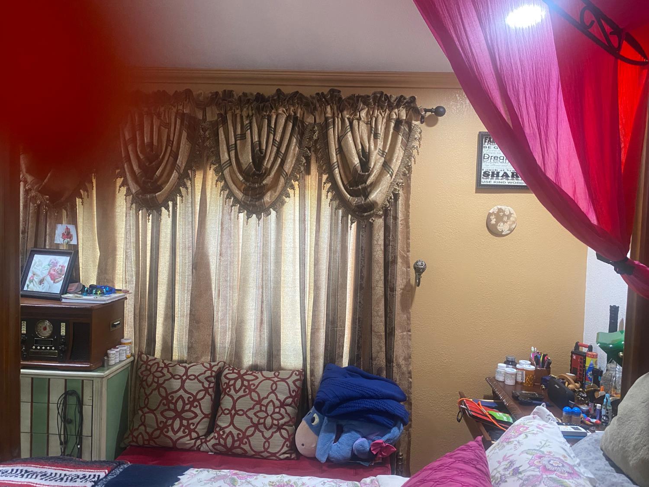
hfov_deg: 67.3
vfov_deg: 53.1
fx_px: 487
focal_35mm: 26
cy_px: 244
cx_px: 324
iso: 250
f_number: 1.8
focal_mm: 4.25
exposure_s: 1/60
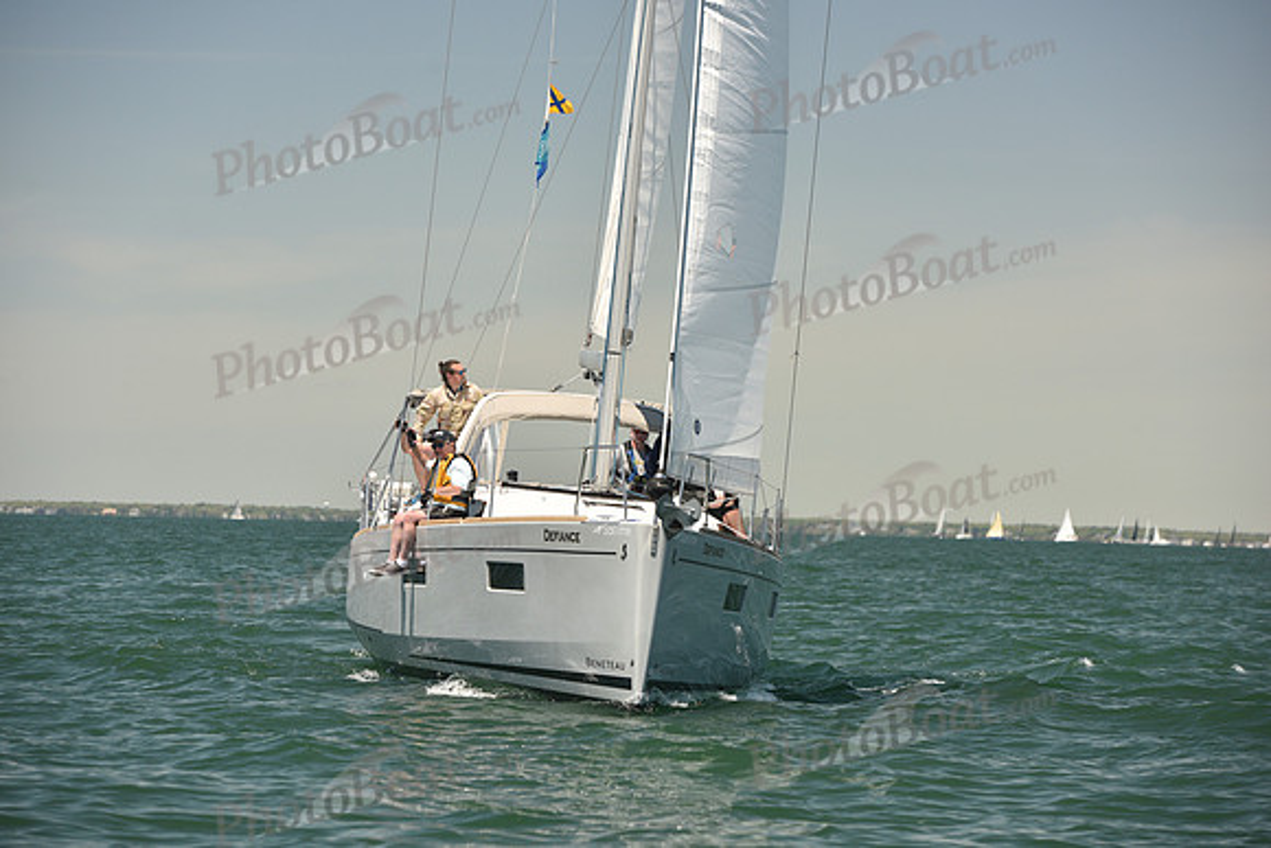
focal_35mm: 135
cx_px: 636
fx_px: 4767
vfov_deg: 10.2
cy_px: 424
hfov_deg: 15.2
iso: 250
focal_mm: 135
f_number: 5
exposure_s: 1/800
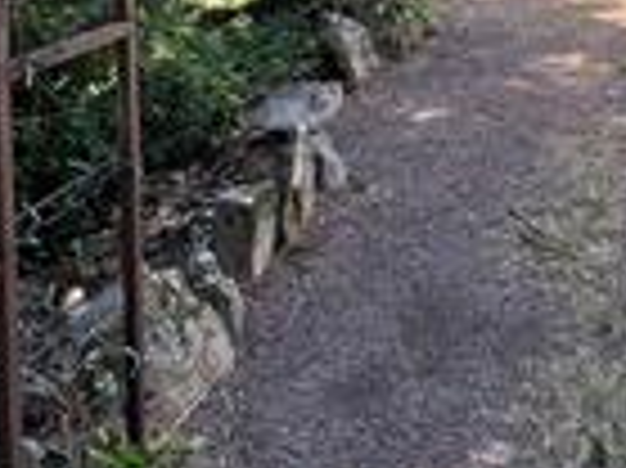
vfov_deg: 27.5
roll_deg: -1.5
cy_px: -122
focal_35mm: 45
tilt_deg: -3.7
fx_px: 813
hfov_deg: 38.4
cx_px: 594
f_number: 1.8
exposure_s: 1/238
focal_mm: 1.57
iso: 32
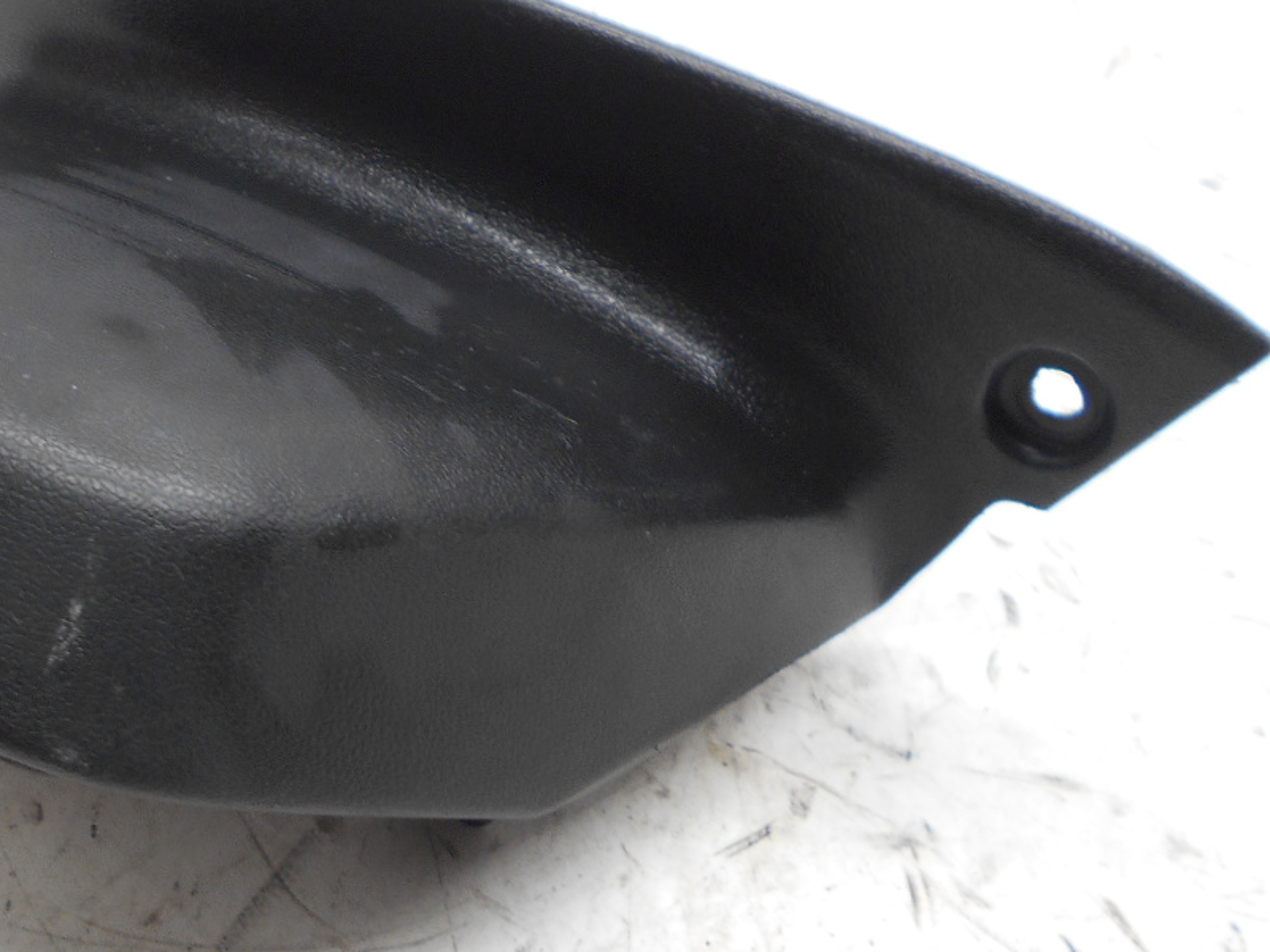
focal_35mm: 52
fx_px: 1908
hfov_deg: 35.8
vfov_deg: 27.9
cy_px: 333
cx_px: 287
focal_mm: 4.6
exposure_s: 1/30
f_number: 3.2
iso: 110
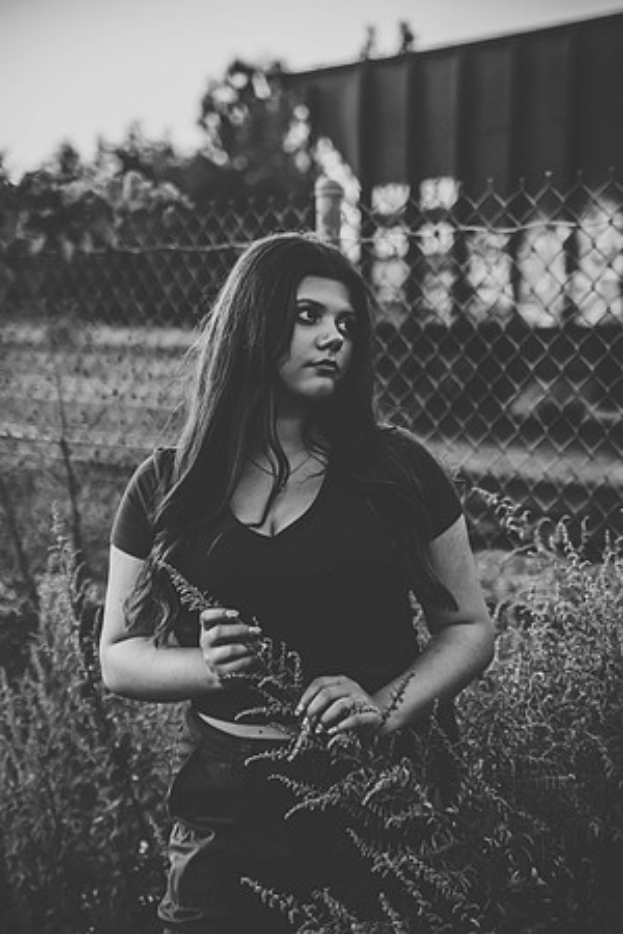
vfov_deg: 30.5
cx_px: 312
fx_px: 1713
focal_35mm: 66
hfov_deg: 20.6
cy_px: 467
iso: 1000
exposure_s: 1/100
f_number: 2.8
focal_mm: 66
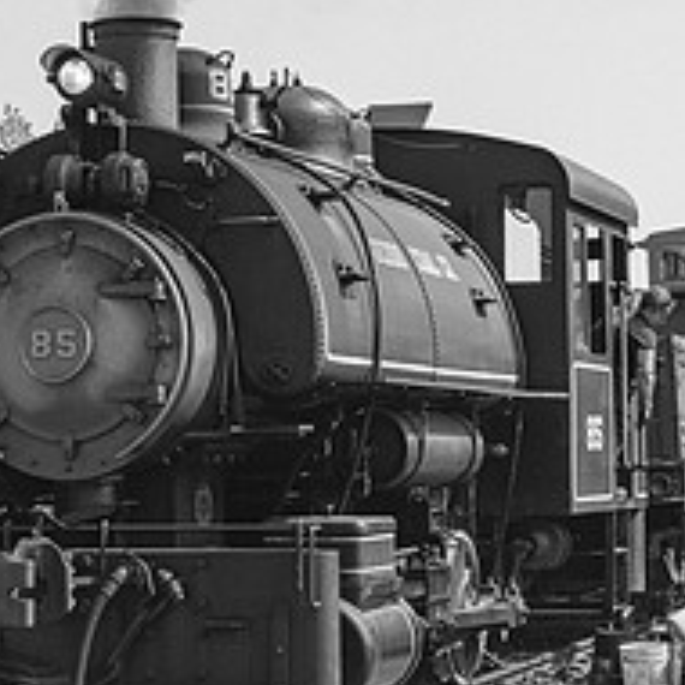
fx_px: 2552
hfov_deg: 15.3
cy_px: 283
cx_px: 357
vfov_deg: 15.3
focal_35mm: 114
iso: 80
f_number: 7.1
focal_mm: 44
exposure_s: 1/200
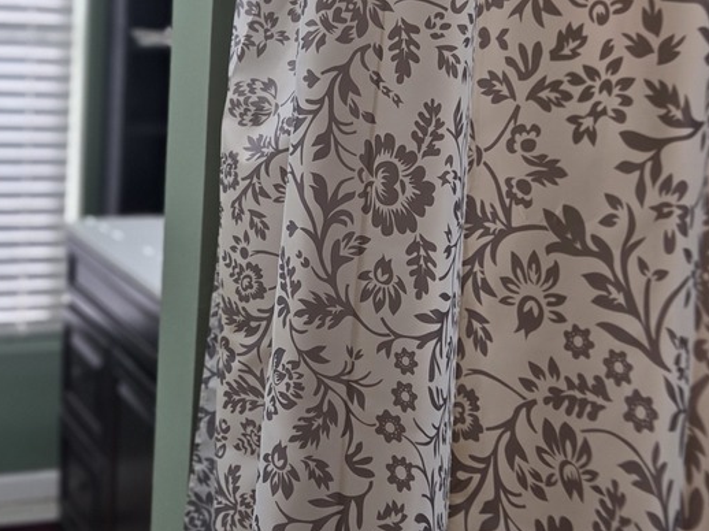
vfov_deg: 22.8
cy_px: 159
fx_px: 1310
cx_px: 178
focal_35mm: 64
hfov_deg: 29.8
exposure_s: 1/120
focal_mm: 5.4
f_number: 1.8
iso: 40
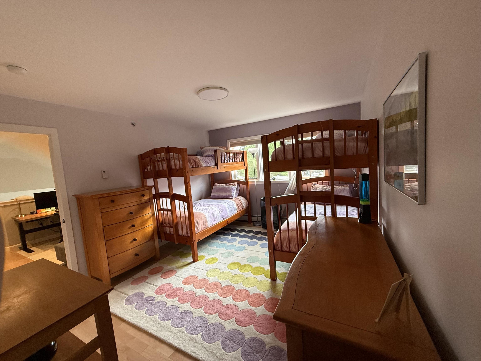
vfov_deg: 85.7
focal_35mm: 14
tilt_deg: -4.6
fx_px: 195
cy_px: 180
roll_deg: +4.3
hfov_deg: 102.1
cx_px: 240
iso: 250
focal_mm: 2.22
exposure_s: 1/105
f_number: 2.2
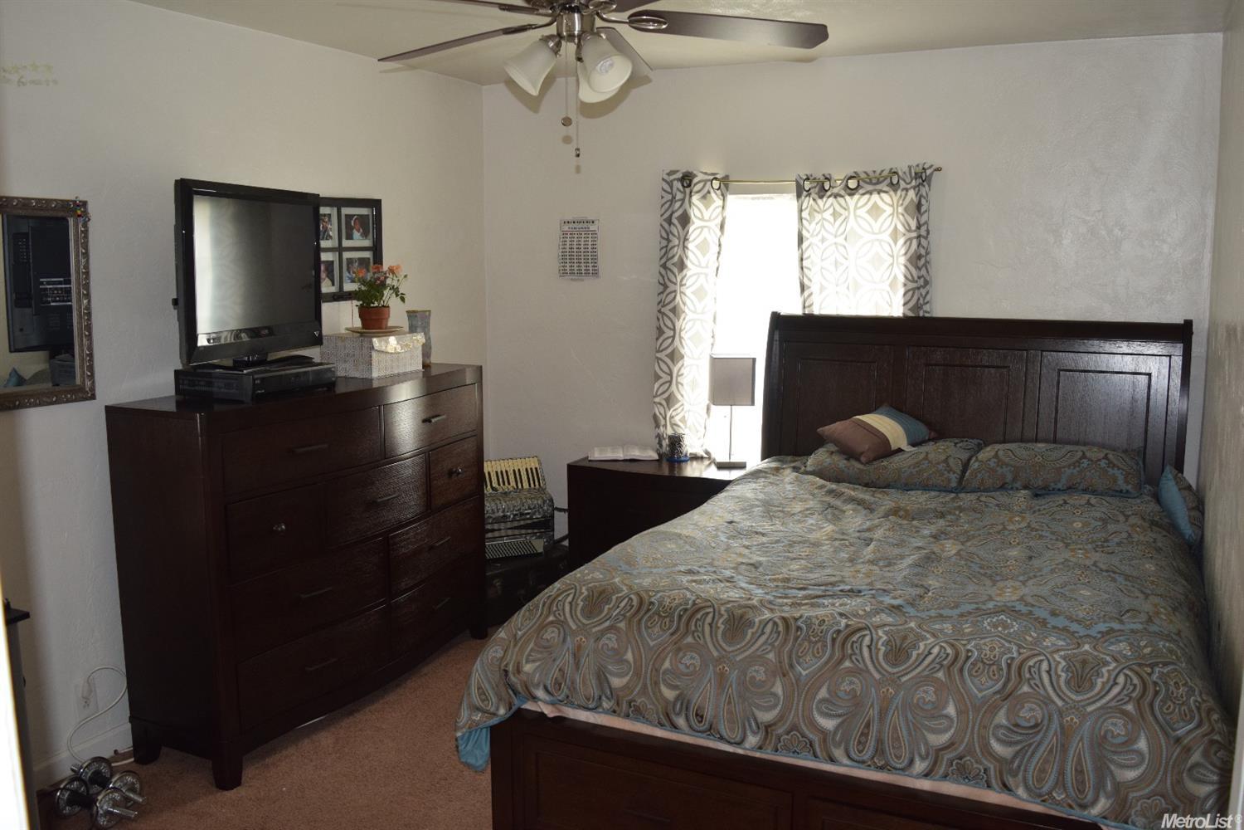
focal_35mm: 30
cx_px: 622
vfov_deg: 43.6
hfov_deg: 61.9
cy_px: 415
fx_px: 1037
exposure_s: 1/100
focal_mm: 20
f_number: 5
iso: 800
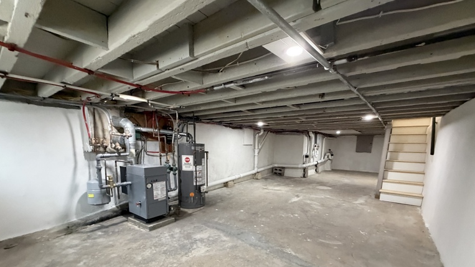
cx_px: 241
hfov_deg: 99.4
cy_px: 177
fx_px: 202
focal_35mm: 16
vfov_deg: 65.4
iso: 640
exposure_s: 1/60
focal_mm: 2.22
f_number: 2.2
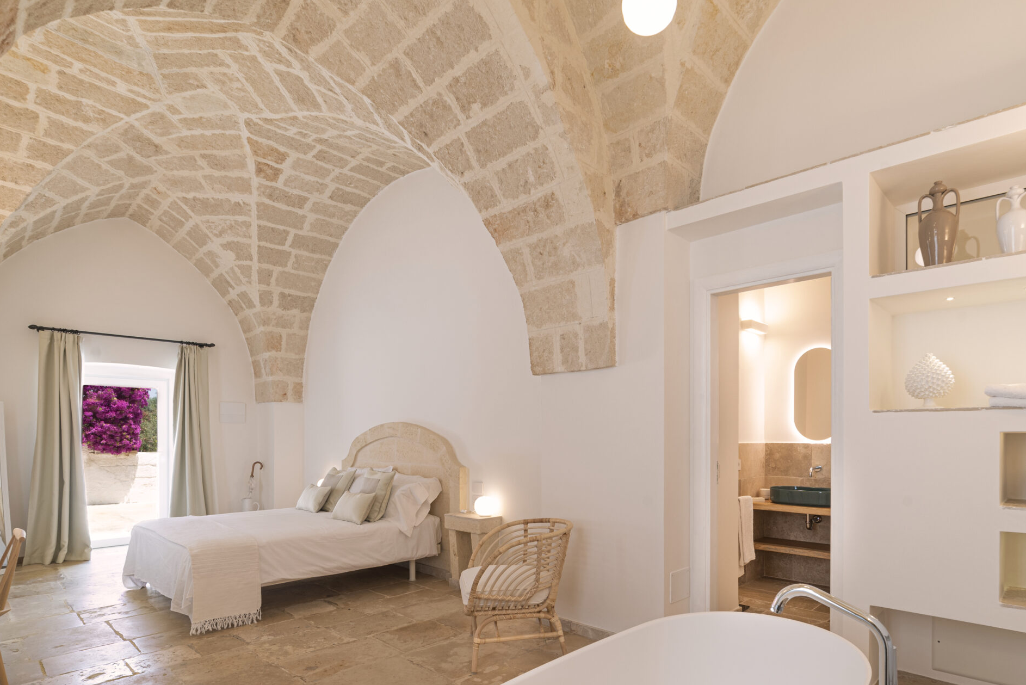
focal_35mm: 19
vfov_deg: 64.0
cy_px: 412
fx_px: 542
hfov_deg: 86.8
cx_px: 542
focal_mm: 14
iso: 100
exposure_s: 1/3
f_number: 11
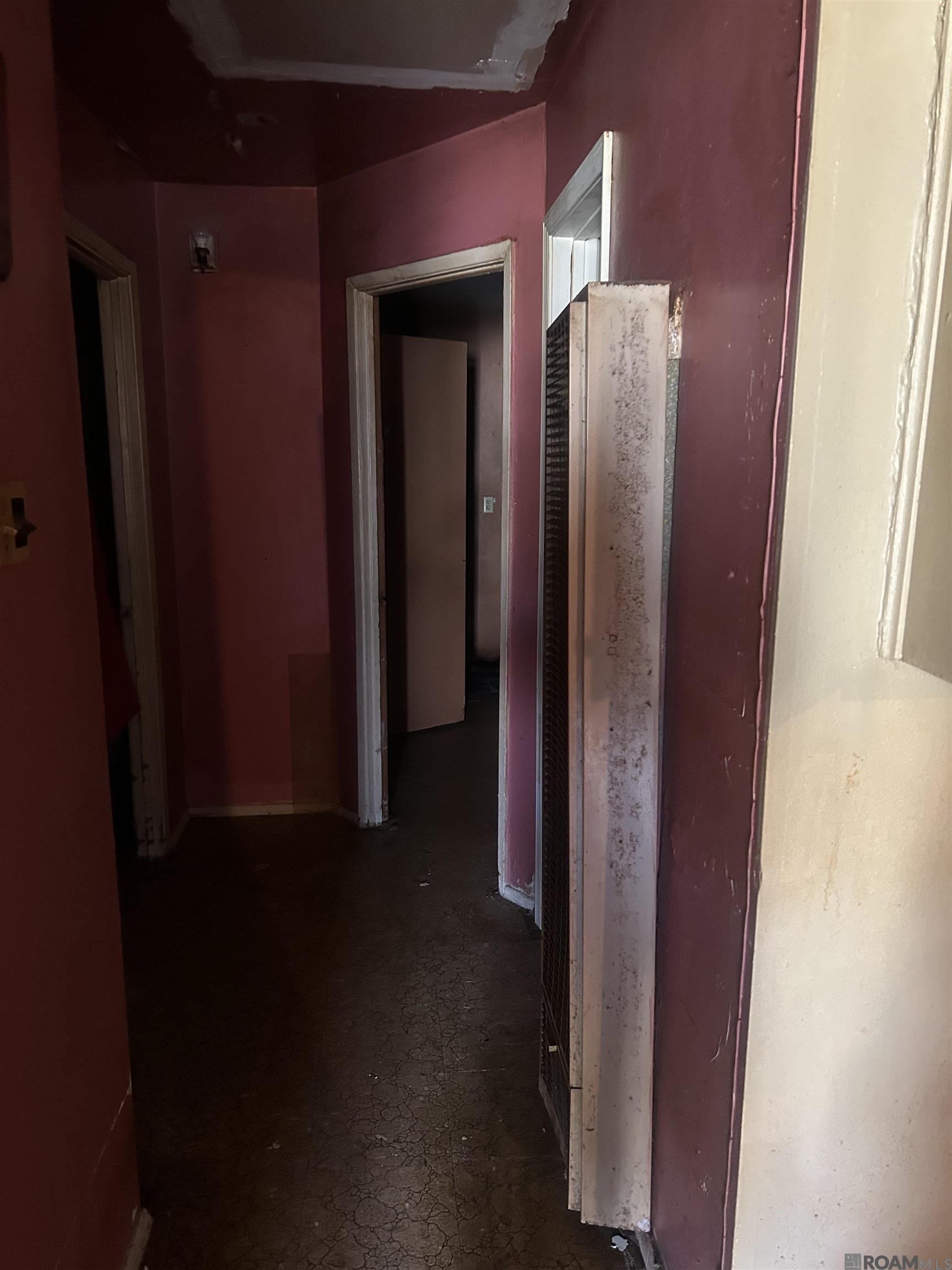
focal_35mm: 26
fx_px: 953
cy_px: 635
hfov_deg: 53.1
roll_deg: -0.6
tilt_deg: -11.0
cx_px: 476
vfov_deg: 67.3
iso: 640
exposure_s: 1/30
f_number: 1.5
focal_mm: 5.7
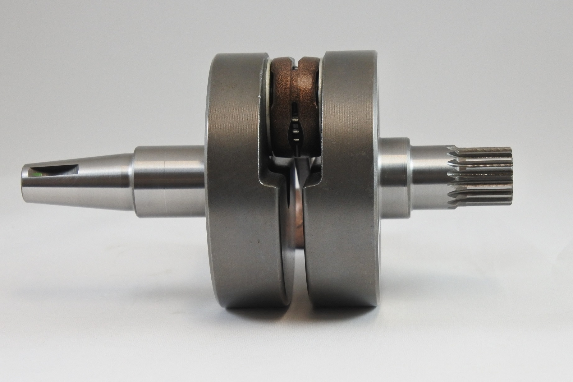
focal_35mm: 81
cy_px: 191
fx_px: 1289
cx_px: 286
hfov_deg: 25.1
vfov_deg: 16.9
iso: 800
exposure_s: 1/125
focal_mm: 30
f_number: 5.6
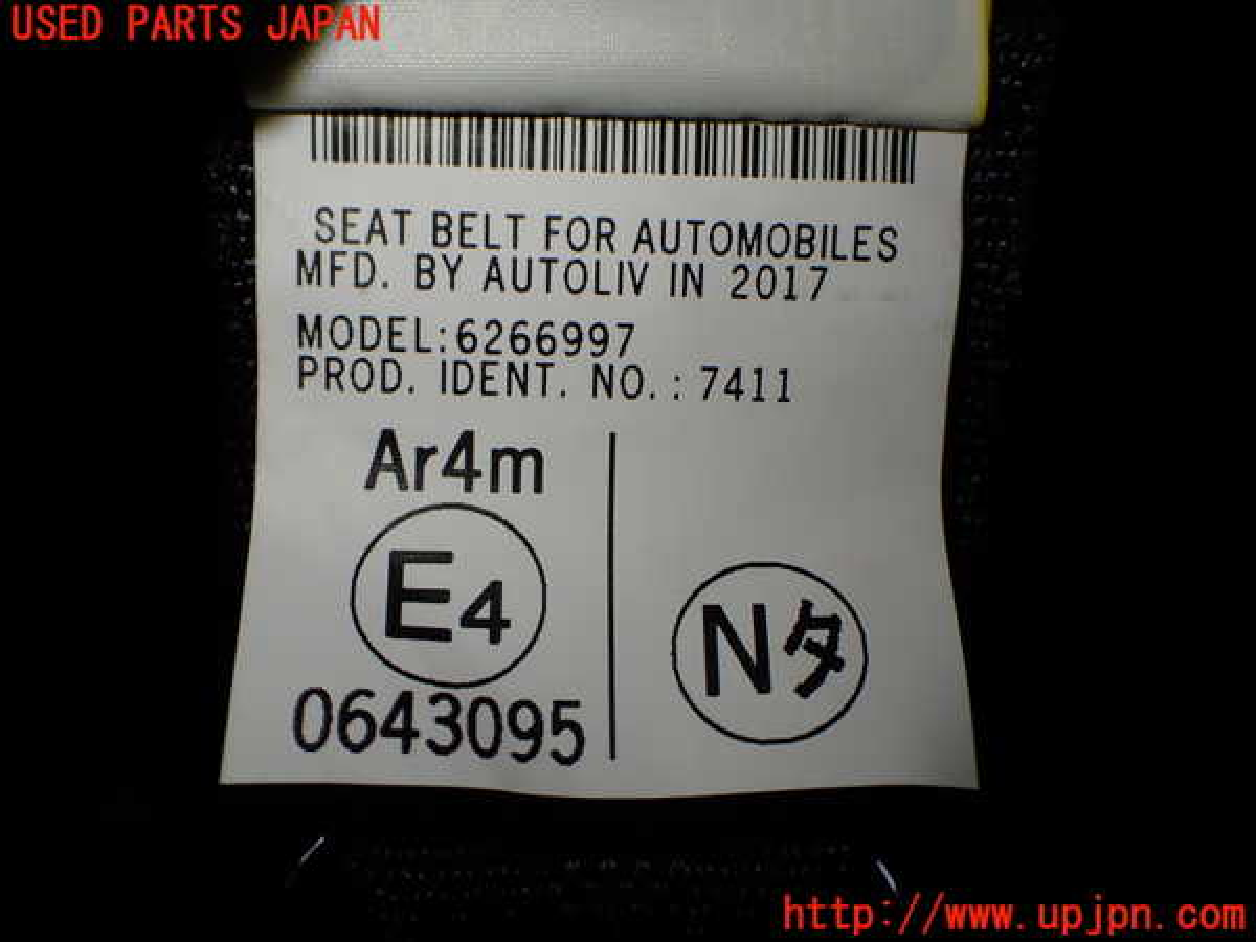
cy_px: 471
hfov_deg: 51.4
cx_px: 628
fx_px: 1306
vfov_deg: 39.7
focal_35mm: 36
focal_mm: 6.37
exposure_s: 1/200
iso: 100
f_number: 2.5
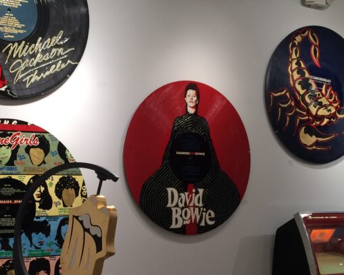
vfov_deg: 26.4
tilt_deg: -0.6
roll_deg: -0.4
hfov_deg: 32.3
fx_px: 580
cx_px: 81
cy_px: 194
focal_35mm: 57
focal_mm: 4.15
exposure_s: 1/30
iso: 80
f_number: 2.2
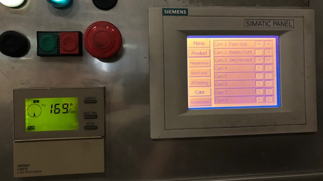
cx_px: 159
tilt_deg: +4.0
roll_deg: -1.4
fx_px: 265
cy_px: 75
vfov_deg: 37.6
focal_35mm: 31
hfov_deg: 62.6
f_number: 1.8
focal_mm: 4
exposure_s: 1/20
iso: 40
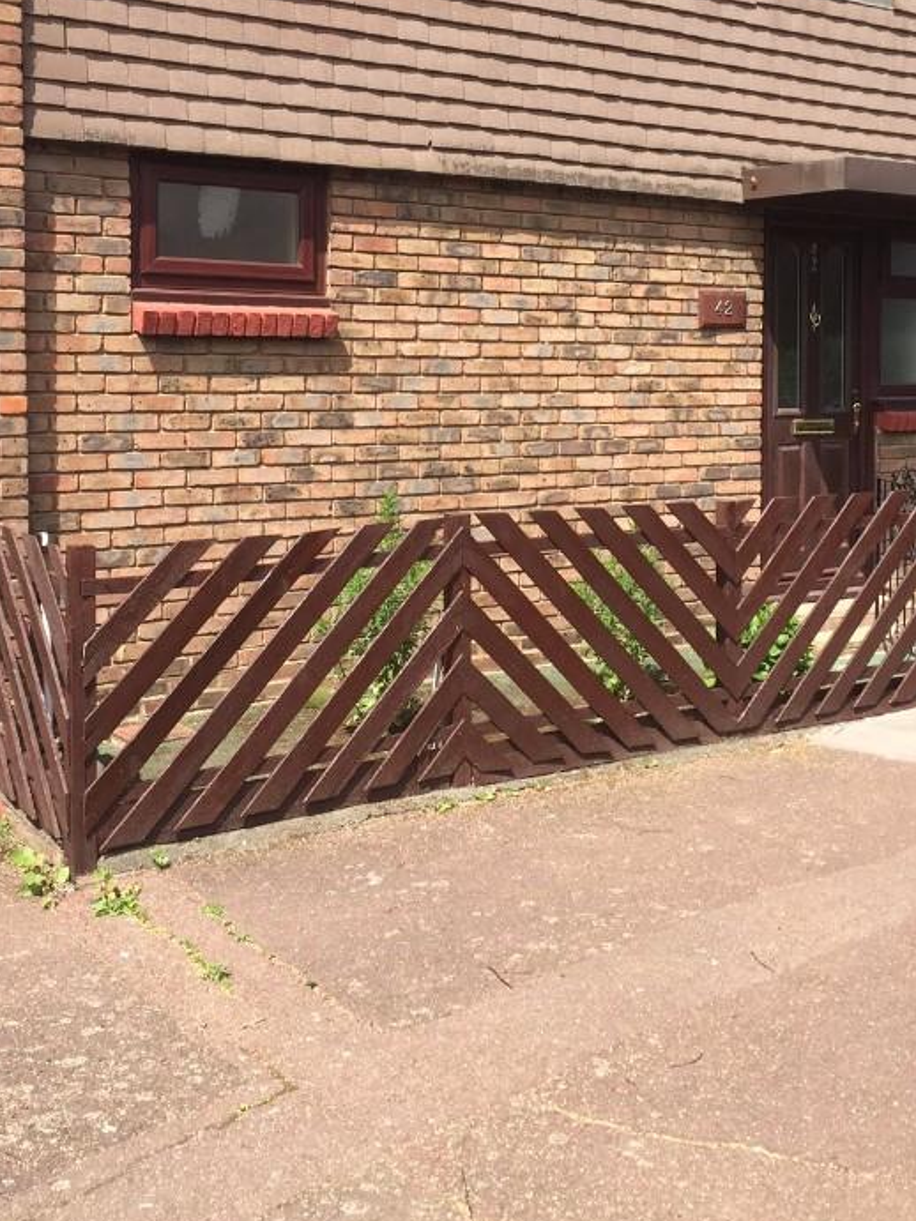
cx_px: 467
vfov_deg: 43.4
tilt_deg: -1.0
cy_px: 426
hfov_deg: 33.6
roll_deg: -0.2
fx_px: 1518
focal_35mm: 43
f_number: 2.2
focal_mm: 4.15
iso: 32
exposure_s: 1/964
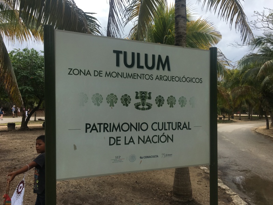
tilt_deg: +2.7
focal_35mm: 29
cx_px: 136
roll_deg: +0.6
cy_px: 102
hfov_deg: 61.7
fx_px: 229
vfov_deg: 48.2
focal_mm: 4.15
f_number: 2.2
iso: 25
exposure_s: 1/1241
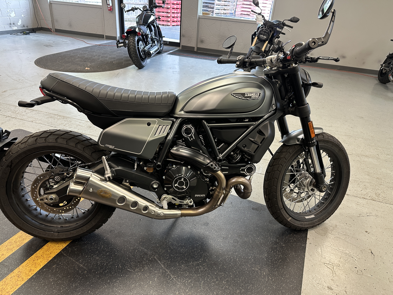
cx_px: 196
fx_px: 272
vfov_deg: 56.8
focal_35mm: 24
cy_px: 148
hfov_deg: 71.6
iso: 200
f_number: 1.78
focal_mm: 6.86
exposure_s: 1/60
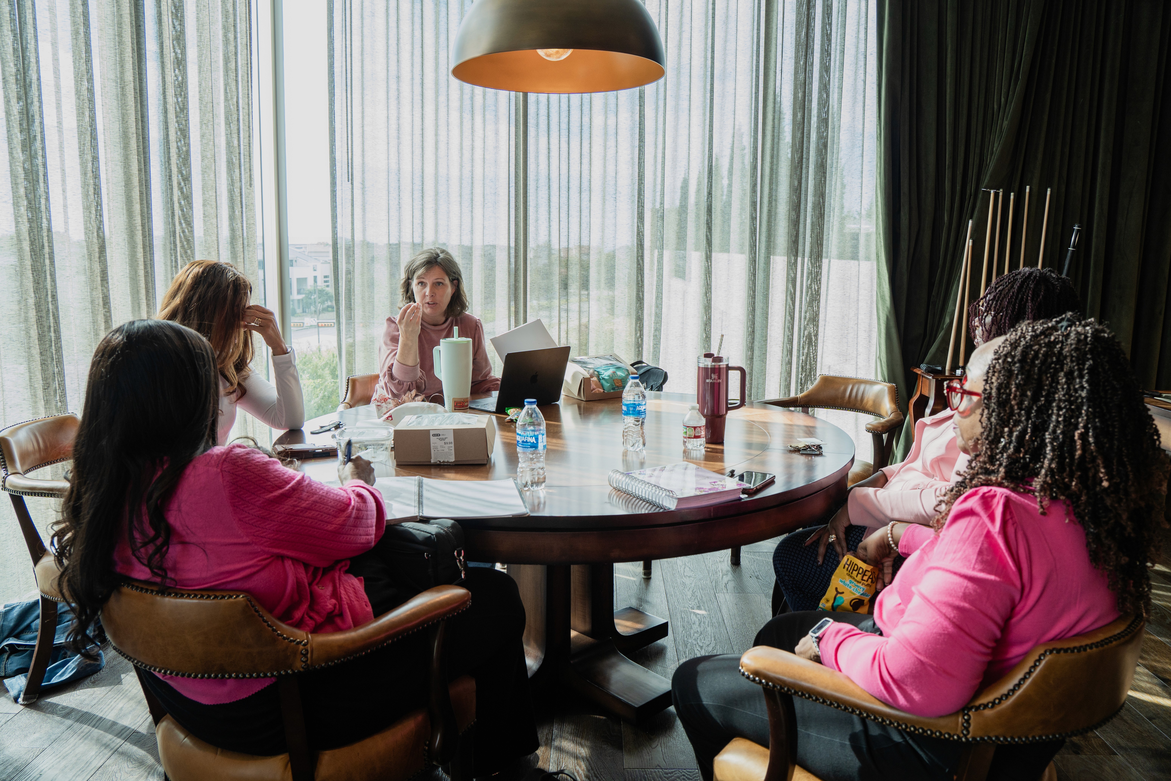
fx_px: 829
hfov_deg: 70.4
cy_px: 390
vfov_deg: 50.4
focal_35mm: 26
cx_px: 586
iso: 125
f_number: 4
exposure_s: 1/40
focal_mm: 17
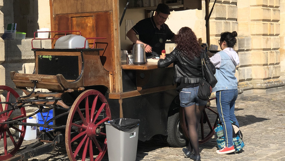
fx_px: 650
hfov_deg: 24.7
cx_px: 126
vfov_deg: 14.1
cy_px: 59
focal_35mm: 86
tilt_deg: -1.0
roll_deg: +1.9
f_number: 2.4
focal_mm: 6
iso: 16
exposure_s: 1/873
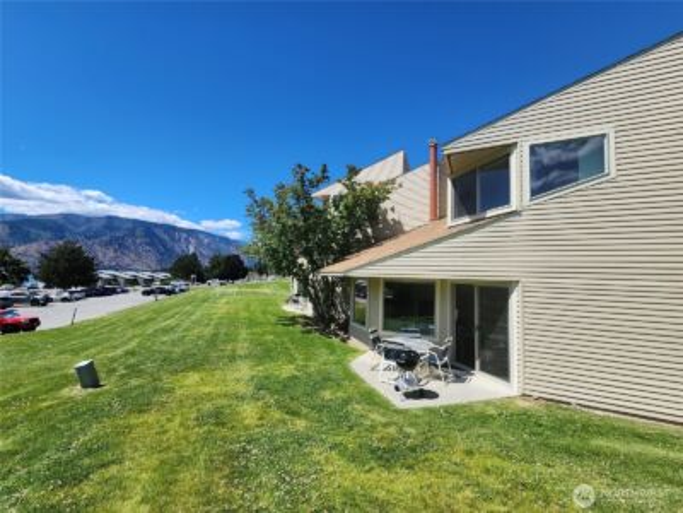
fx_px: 256
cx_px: 342
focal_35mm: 13
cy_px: 256
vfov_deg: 89.9
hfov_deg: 106.2
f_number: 2.2
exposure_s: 1/2000
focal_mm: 2.2
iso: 50
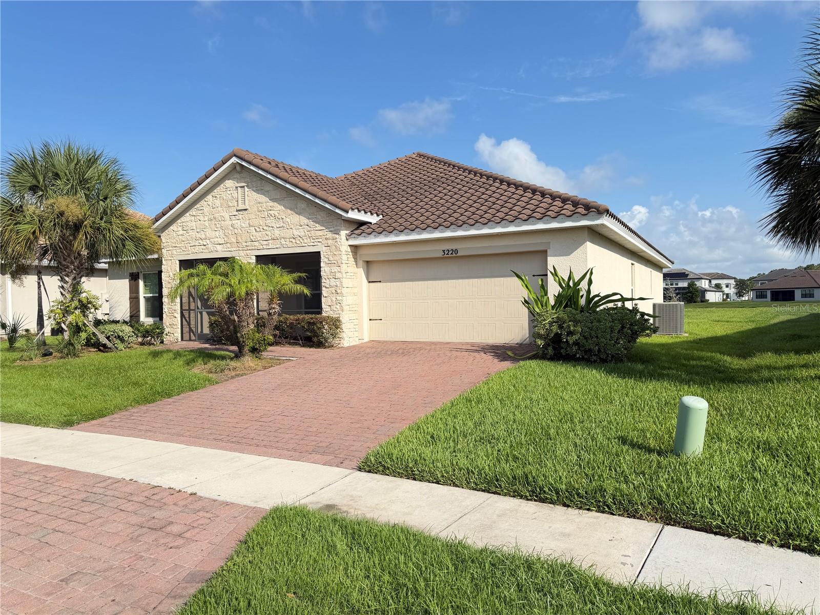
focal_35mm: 24
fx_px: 569
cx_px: 410
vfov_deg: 56.8
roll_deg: +1.7
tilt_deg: +0.8
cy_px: 308
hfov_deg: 71.6
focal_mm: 6.76
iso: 80
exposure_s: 1/3145
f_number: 1.78
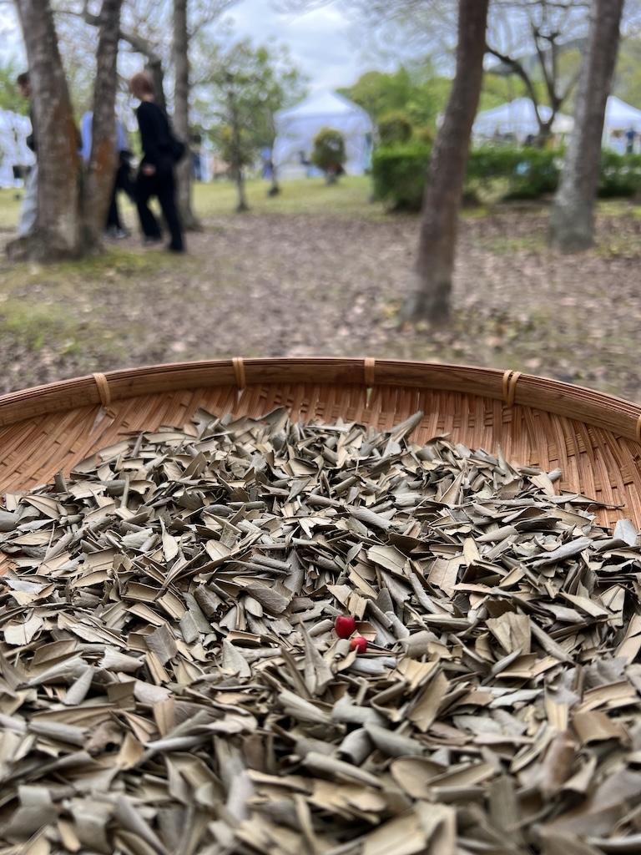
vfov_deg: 67.3
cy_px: 428
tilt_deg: -21.5
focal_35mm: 26
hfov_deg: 53.1
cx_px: 320
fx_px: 642
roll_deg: +1.3
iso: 50
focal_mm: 5.7
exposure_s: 1/581
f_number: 1.5
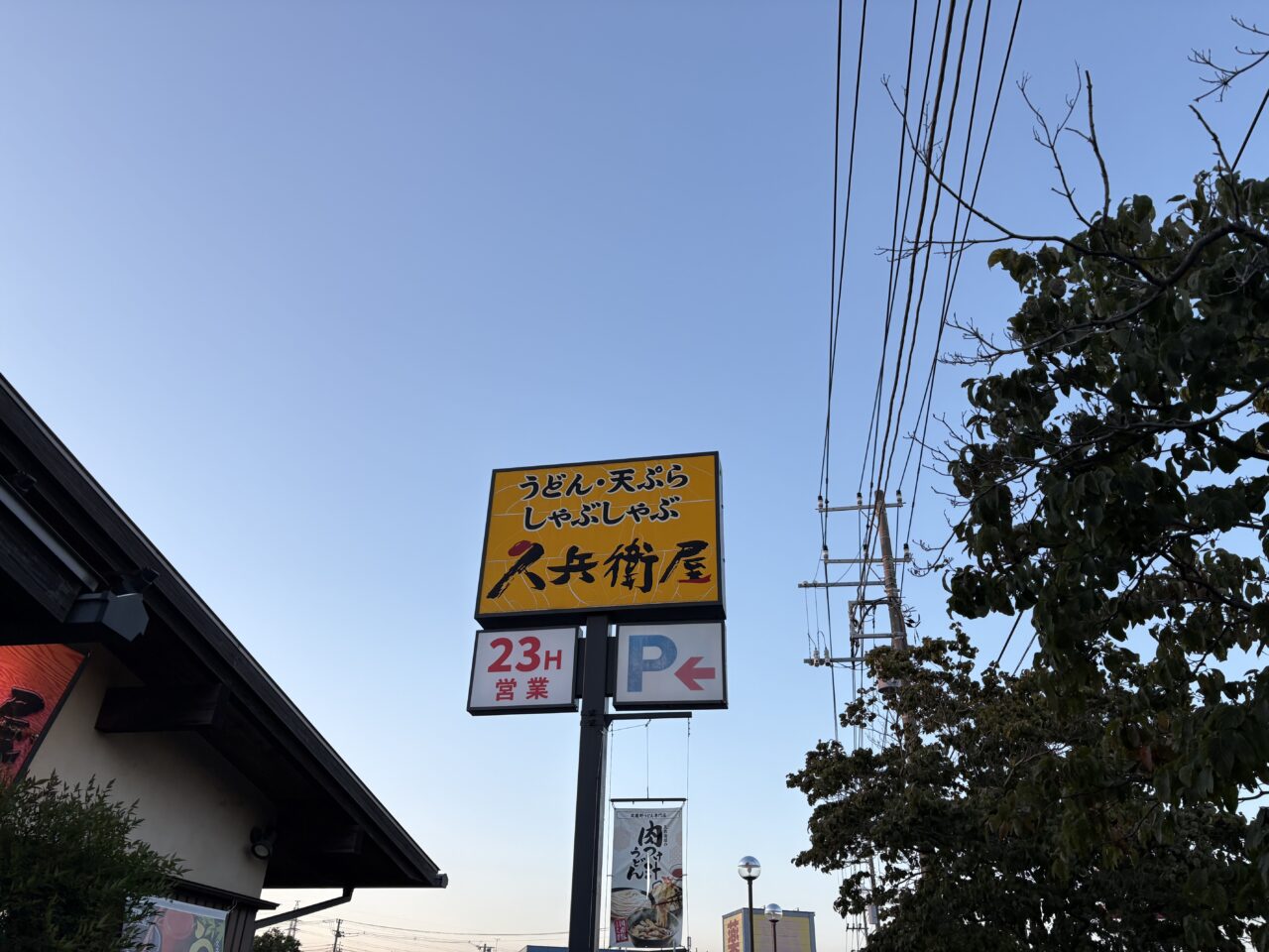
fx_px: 953
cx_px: 634
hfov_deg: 67.3
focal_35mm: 26
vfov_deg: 53.1
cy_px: 476
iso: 50
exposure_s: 1/612
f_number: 1.6
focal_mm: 5.96
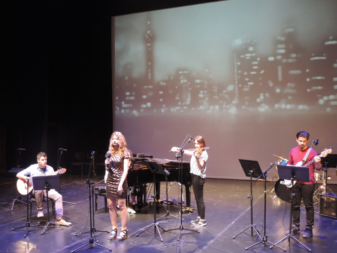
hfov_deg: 46.8
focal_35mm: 40
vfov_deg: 36.0
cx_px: 168
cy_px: 126
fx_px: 389
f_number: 3.3
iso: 500
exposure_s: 1/13
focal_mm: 7.1
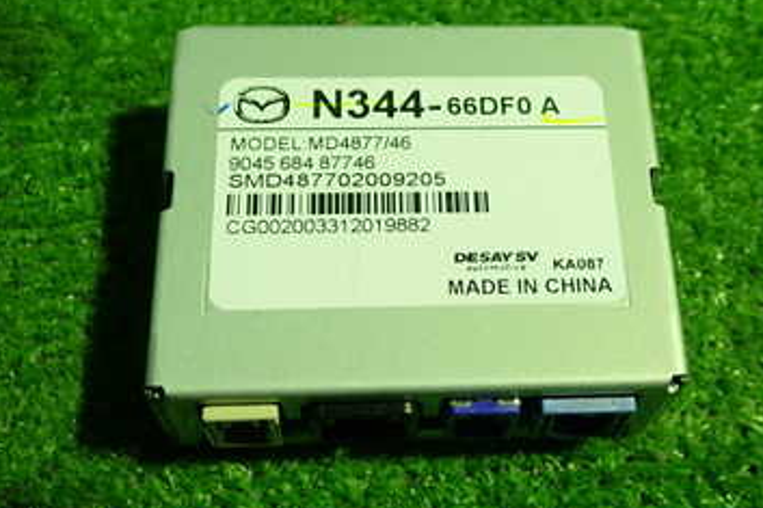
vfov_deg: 25.5
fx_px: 1123
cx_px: 465
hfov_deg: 37.4
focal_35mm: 53
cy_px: 214
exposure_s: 1/30
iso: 200
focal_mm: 5.4
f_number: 2.3
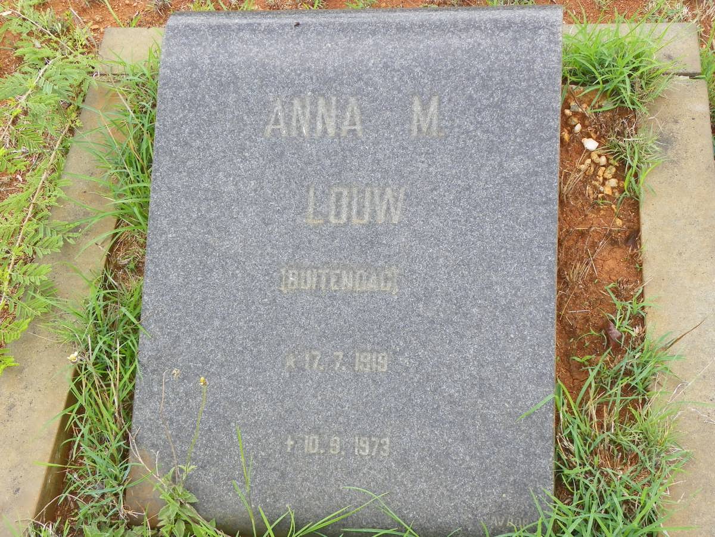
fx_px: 1115
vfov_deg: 27.0
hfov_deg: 35.5
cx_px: 358
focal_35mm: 54
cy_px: 268
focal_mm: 9.6
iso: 64
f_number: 3.5
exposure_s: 1/125
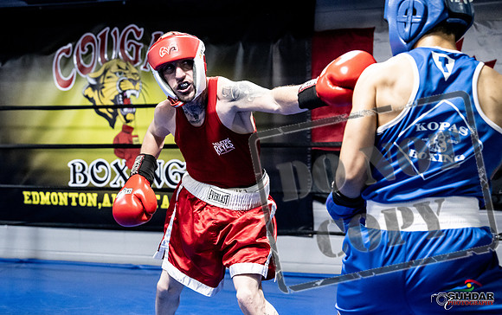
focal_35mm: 59
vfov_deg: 22.1
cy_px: 188
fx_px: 806
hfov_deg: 34.5
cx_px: 209
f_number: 2.8
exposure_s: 1/1000
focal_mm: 48
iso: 8000
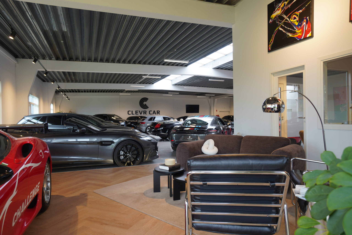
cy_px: 118
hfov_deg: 78.6
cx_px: 176
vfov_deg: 57.2
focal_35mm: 22
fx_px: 215
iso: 125
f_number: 4
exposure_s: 1/30
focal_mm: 15
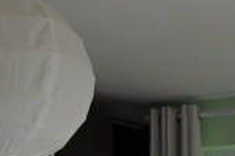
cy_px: 424
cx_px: 149
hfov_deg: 20.6
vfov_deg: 10.8
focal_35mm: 99
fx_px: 646
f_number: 7.1
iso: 200
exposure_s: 1/200
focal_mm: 10
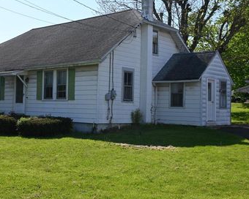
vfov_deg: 29.3
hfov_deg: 35.9
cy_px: 99
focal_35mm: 52
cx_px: 89
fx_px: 381
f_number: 5.6
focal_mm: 25
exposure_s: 1/250
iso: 125
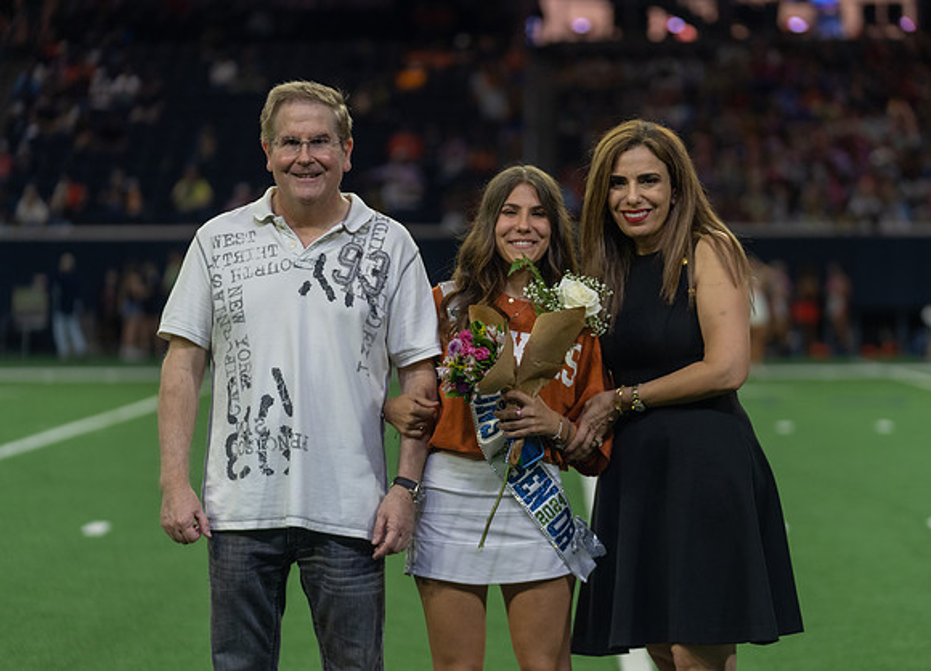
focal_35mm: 130
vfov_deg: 11.1
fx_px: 3437
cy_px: 327
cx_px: 517
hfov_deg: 15.4
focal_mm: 115
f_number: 2.8
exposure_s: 1/320
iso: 1000
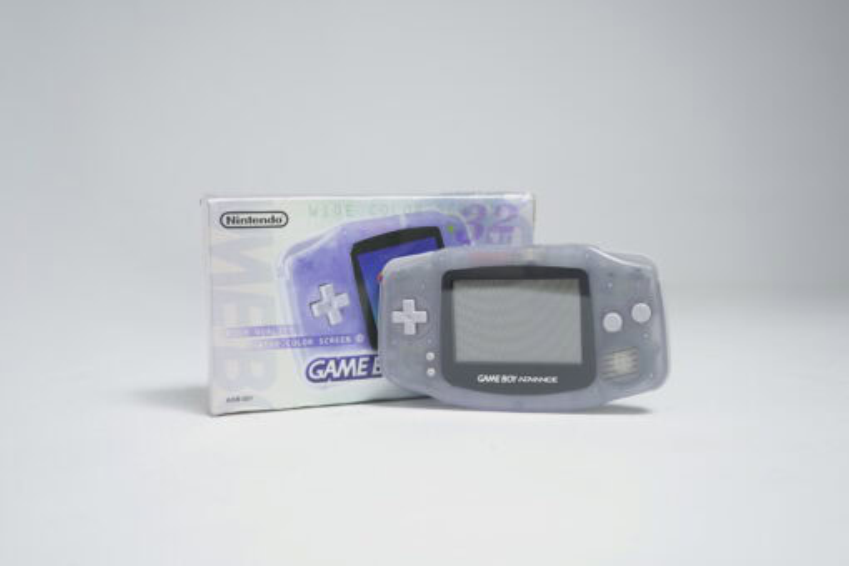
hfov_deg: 54.4
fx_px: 825
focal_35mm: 35
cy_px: 283
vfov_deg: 37.9
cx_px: 424
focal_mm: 35
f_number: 5.6
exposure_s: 1/40
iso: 640
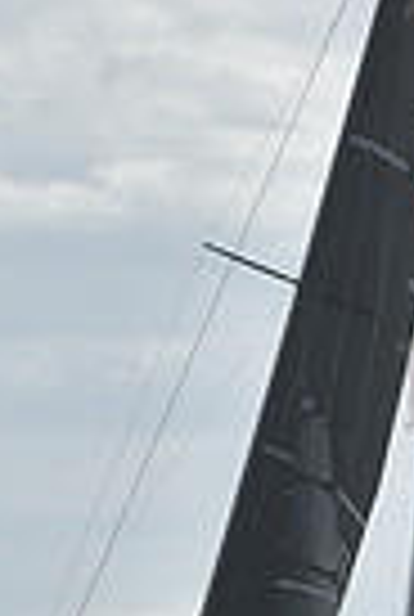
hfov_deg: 3.4
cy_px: 612
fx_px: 6882
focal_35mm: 401
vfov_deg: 5.1
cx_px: 164
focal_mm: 95
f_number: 8
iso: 200
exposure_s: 1/1250
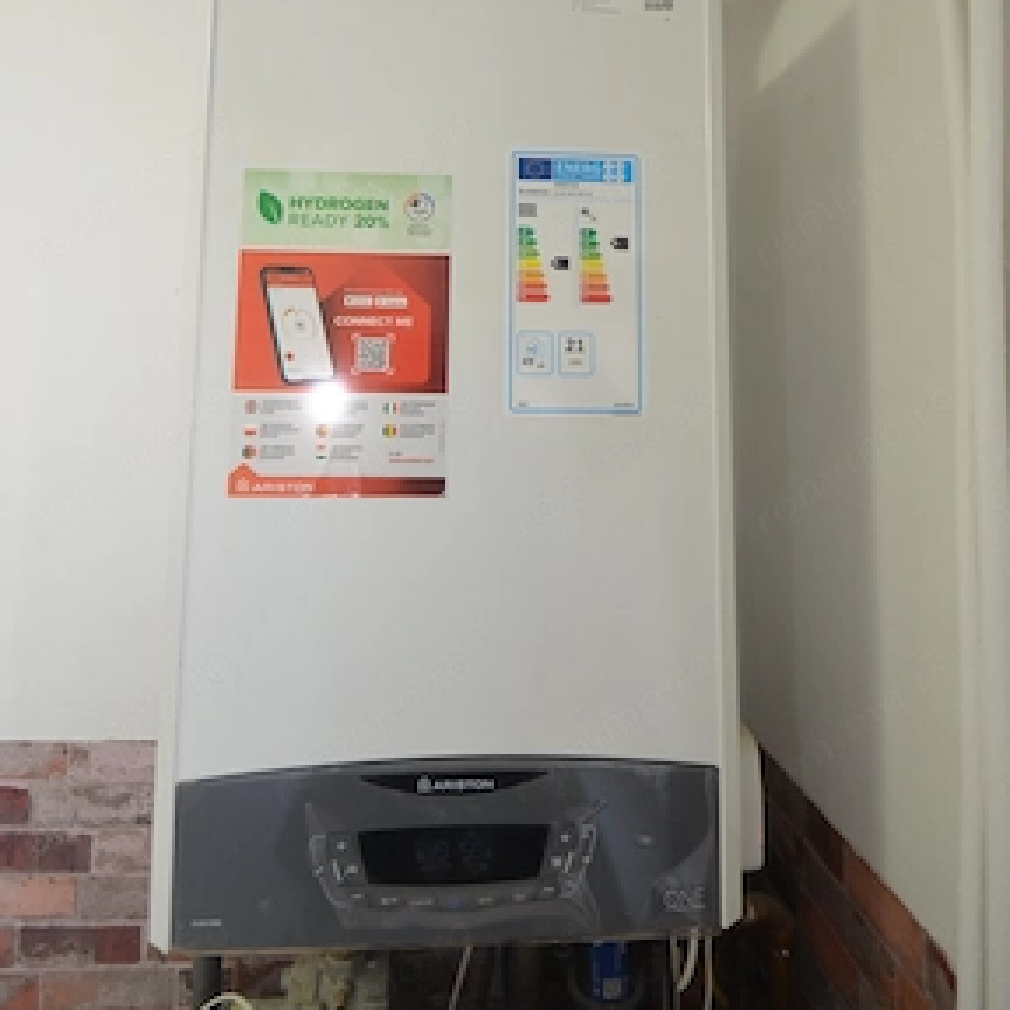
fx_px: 660
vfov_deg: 72.6
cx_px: 498
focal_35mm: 20
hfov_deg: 74.8
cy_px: 338
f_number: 4
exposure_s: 1/60
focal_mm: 10
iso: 500
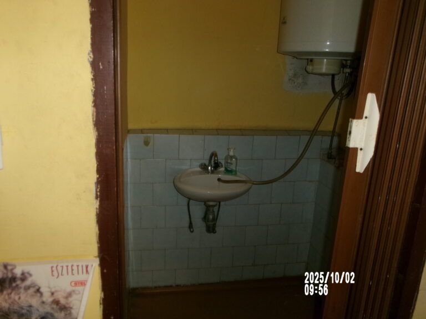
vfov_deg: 49.7
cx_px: 213
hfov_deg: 63.4
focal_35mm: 28
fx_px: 345
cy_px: 160
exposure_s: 1/60
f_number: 3.9
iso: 200
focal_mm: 5.1
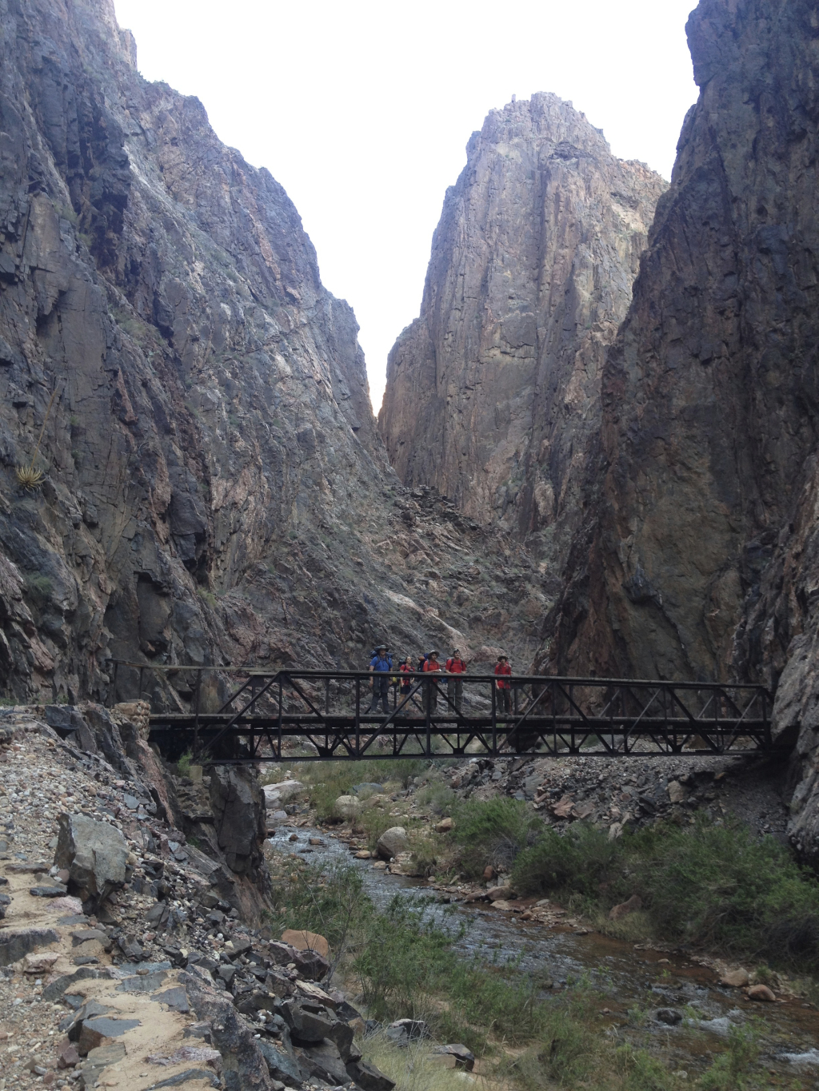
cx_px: 410
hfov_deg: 40.7
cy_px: 546
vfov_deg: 52.6
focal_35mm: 35
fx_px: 1104
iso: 50
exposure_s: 1/60
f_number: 2.4
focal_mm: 4.28
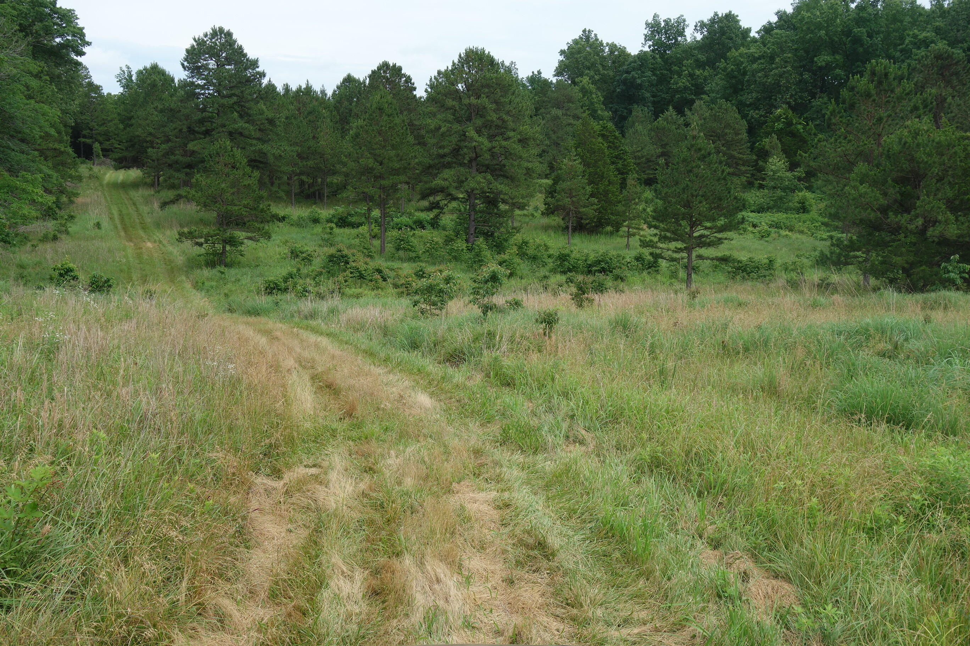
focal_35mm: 40
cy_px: 323
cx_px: 485
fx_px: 1078
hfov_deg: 48.5
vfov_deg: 33.4
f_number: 5.6
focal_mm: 14.75
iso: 125
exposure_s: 1/250
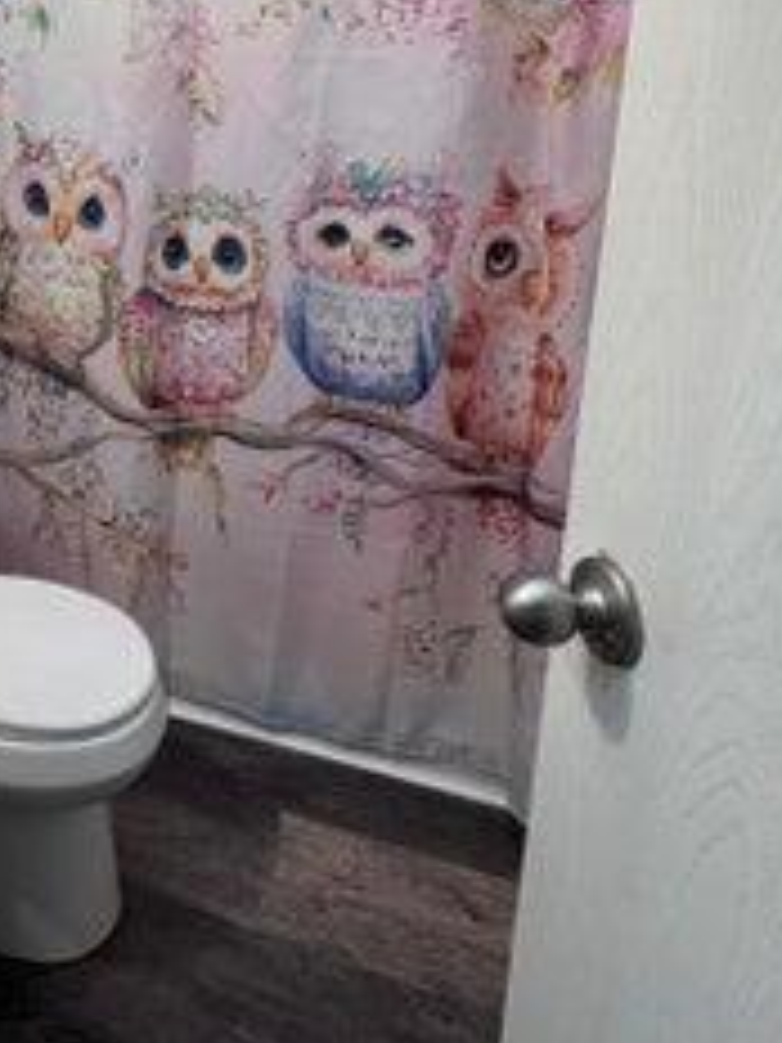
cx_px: -9
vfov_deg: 57.5
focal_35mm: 29
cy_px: 225
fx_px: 874
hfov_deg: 41.6
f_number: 2.2
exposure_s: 1/120
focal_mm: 2.22
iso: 160
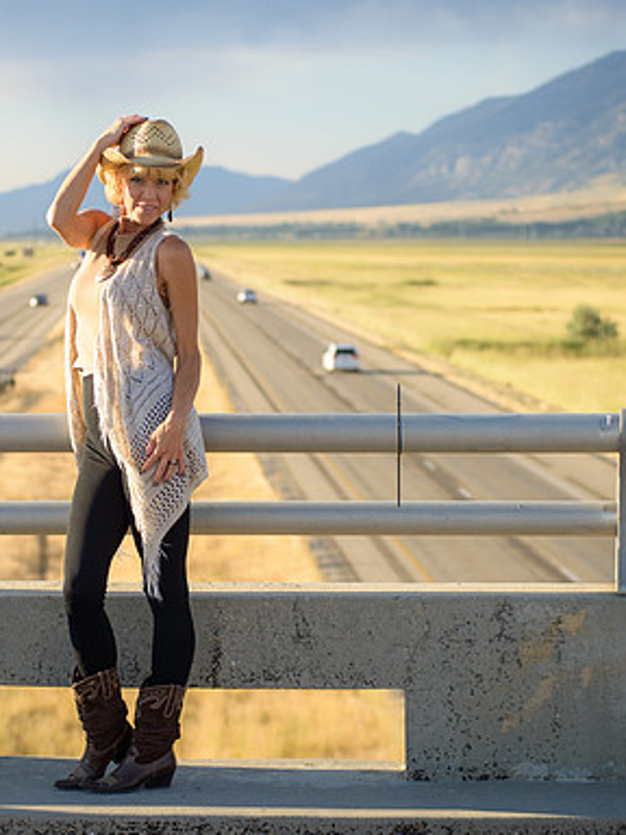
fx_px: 2821
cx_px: 152
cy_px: 419
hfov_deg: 12.6
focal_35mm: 117
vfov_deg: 16.8
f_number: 4
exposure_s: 1/500
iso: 200
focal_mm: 80
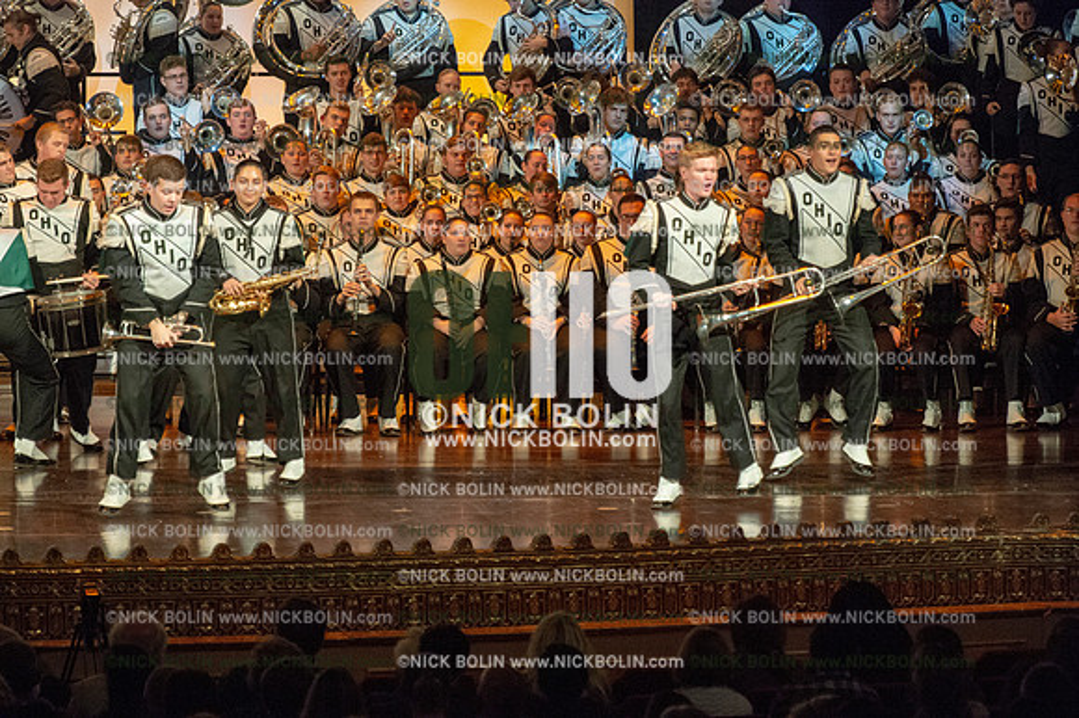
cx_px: 540
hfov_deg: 10.6
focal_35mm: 195
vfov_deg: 7.0
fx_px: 5841
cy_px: 359
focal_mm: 195
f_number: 5.6
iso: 8000
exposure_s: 1/320
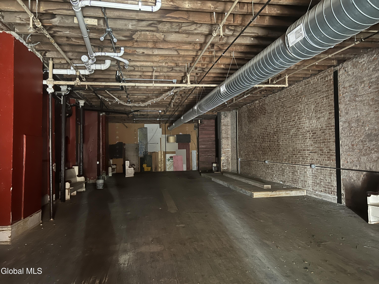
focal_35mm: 26
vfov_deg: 53.1
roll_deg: +1.8
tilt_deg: +1.6
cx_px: 190
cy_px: 142
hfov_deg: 67.3
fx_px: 285
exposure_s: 1/15
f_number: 1.5
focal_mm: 5.7
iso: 1250
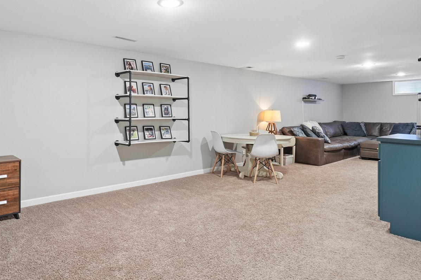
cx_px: 153
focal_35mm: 24
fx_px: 281
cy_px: 110
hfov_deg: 72.3
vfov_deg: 52.7
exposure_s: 1/5
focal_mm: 17
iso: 800
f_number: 9
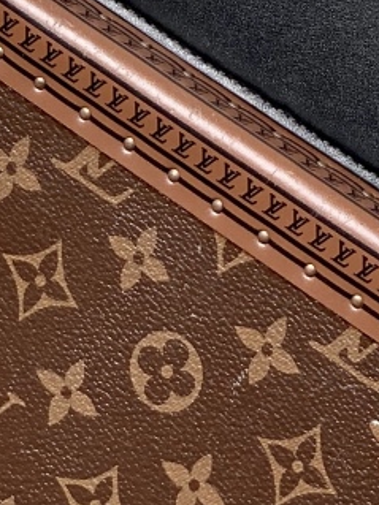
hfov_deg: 6.3
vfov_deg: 8.1
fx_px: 3433
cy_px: -440
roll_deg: -27.6
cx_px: 457
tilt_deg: -8.8
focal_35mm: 235
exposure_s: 1/122
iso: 20
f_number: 2.4
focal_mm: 6
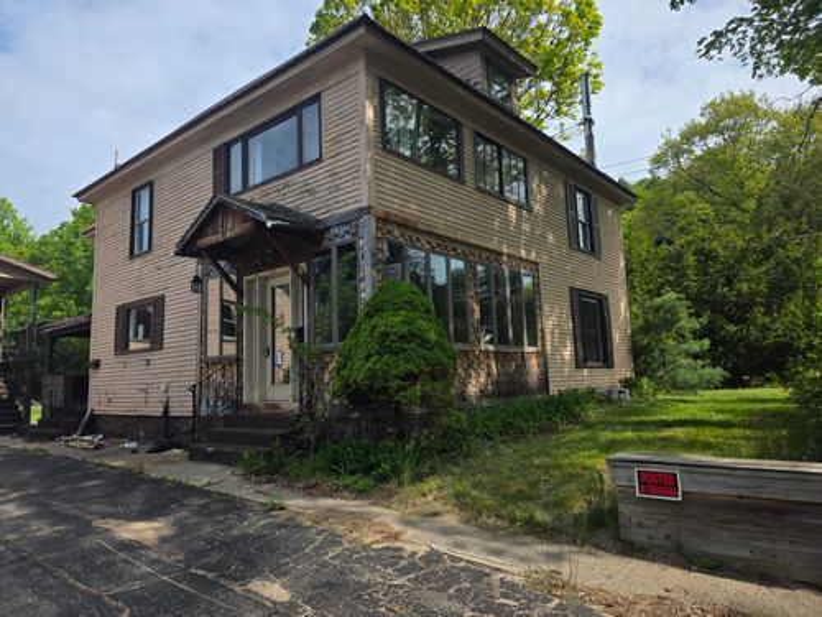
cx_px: 411
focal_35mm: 23
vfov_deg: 58.9
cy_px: 308
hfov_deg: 73.9
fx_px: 546
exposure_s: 1/3345
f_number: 1.7
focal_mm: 6.3
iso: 80
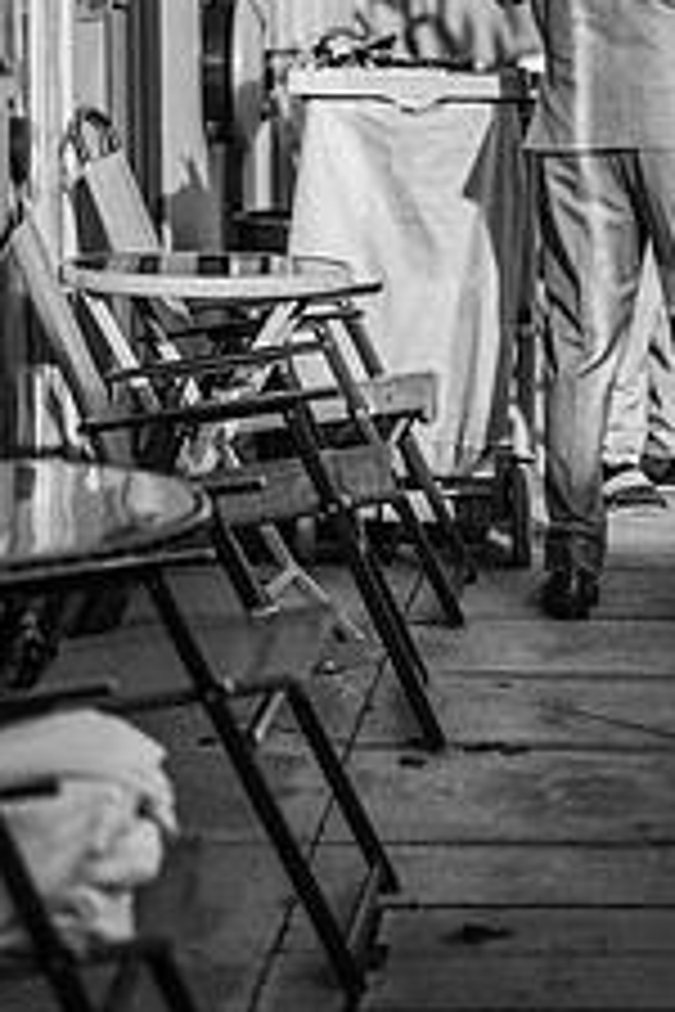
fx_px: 4781
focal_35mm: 170
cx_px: 632
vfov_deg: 12.0
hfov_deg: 8.0
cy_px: 198
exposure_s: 1/4000
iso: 100
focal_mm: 85
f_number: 1.8
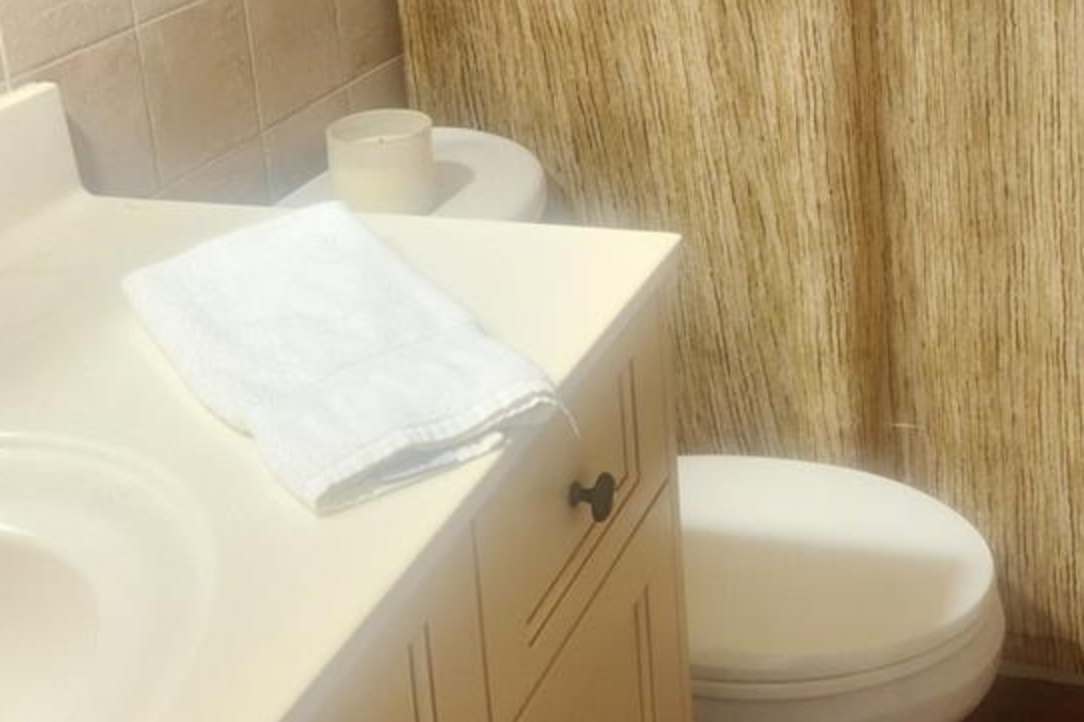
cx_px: 840
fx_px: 1595
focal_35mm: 53
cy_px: -24
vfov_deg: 24.2
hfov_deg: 36.5
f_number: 1.8
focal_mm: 5.4
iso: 320
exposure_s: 1/30
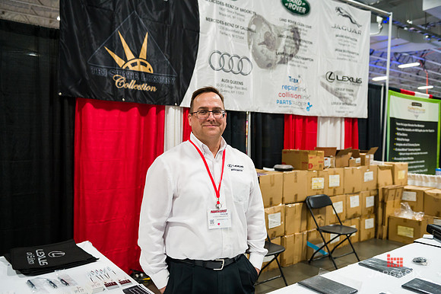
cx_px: 220
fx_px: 355
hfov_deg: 63.7
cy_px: 147
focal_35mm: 29
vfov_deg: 44.9
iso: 3200
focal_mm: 29
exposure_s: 1/200
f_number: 4
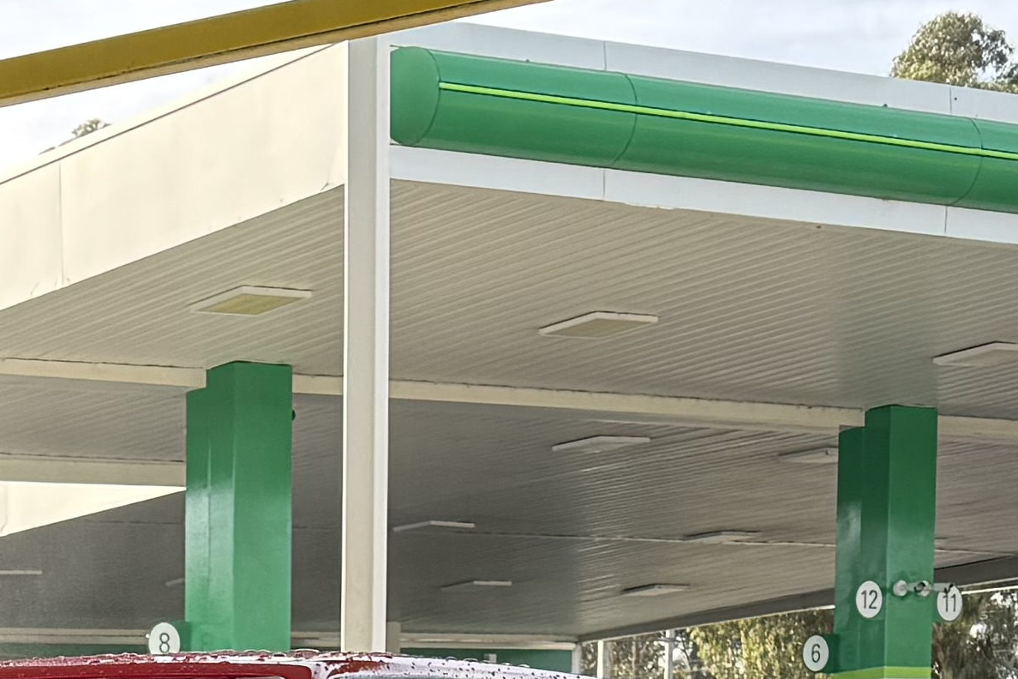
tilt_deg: -9.8
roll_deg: +2.2
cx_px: -311
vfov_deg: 10.1
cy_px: 1583
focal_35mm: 120
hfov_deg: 16.2
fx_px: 3393
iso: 80
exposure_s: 1/689
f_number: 1.78
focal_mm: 6.76
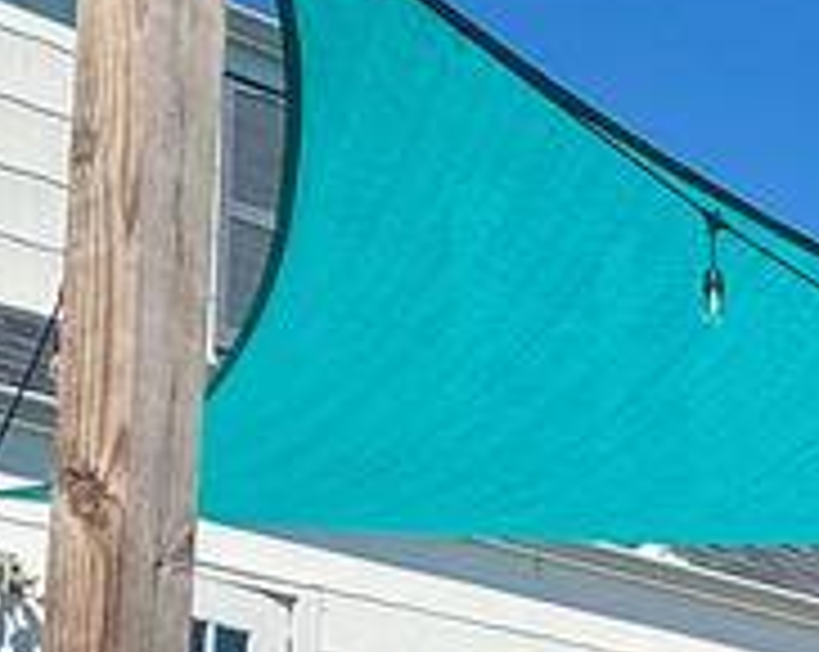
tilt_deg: +2.3
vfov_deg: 16.7
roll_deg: -3.6
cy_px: 1156
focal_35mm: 77
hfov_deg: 22.3
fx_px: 1863
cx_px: 1048
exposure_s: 1/2841
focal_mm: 2.22
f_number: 2.2
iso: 50
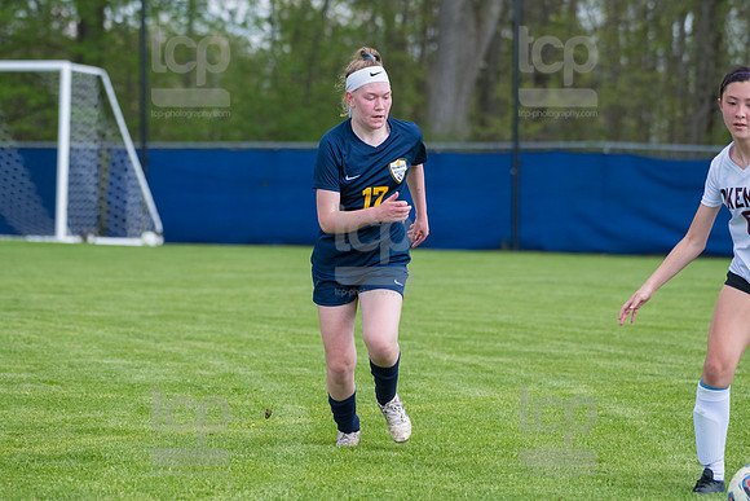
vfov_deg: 6.5
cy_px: 250
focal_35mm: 210
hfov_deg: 9.8
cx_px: 375
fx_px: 4376
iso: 1600
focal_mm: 210
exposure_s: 1/2000
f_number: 5.6
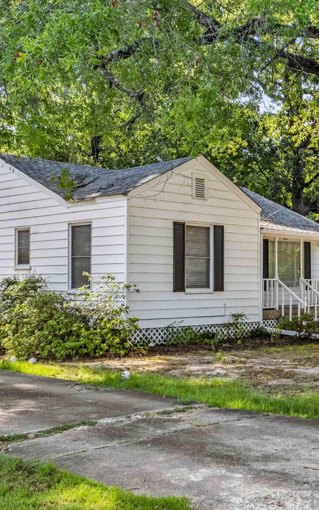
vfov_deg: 41.8
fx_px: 668
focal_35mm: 48
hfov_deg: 26.4
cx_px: 248
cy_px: 256
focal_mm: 20.9
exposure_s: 1/13
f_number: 9
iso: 400
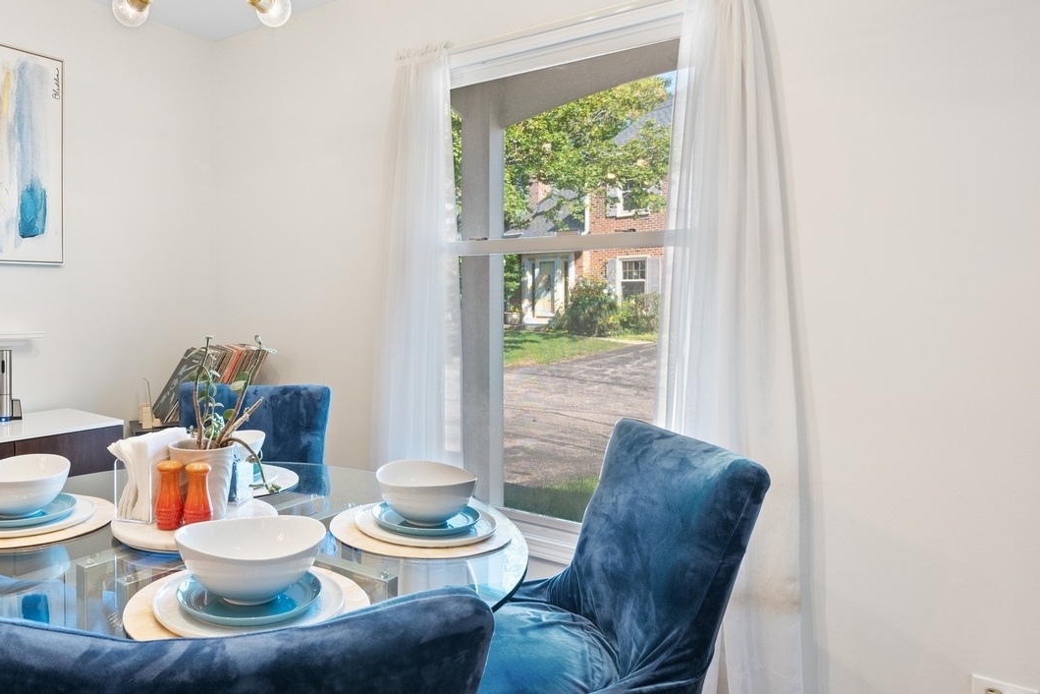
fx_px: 751
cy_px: 312
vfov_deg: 49.5
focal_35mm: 26
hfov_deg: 66.9
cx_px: 320
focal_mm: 17
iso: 400
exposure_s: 1/4
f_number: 8
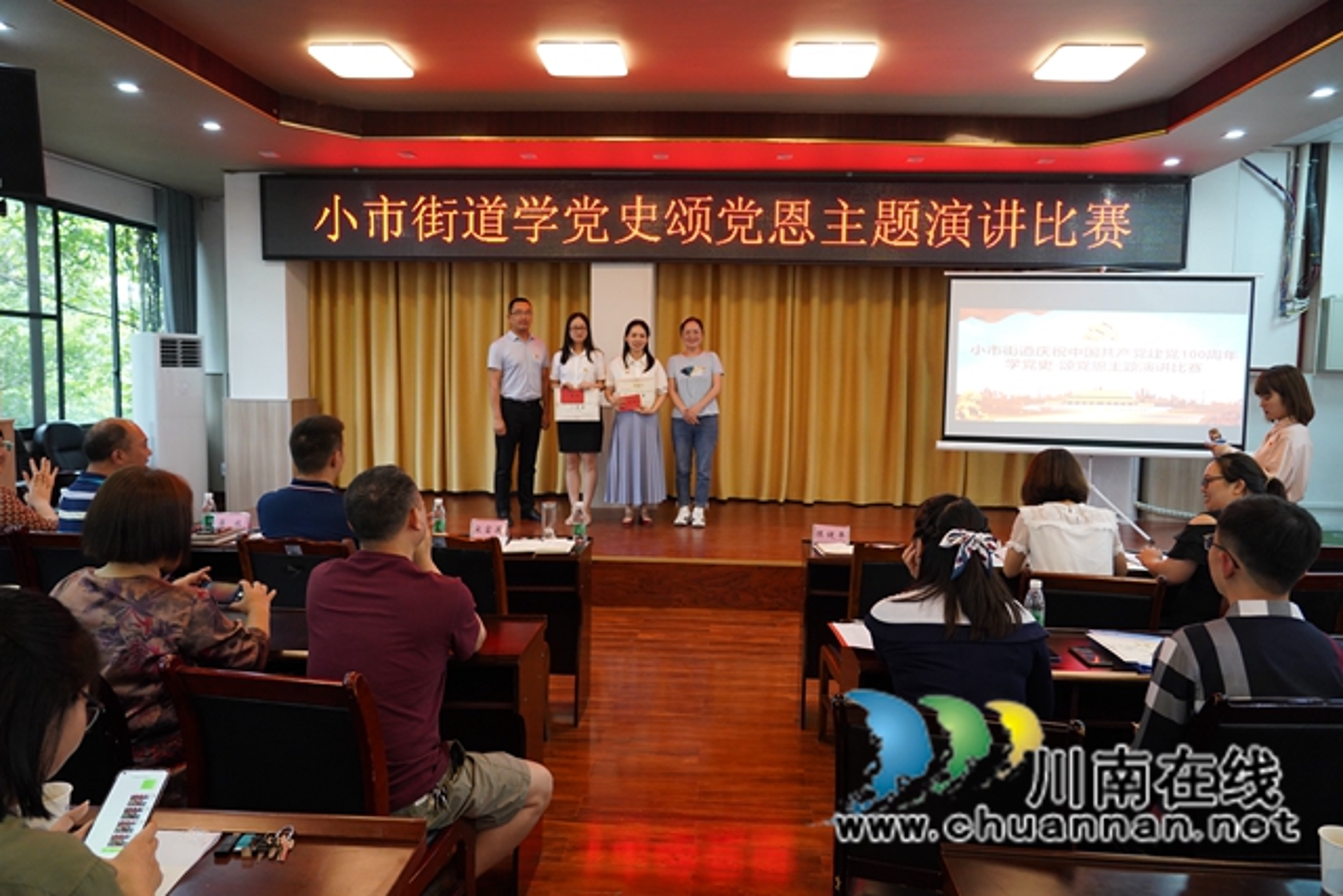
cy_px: 448
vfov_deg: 53.2
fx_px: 895
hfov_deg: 73.7
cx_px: 672
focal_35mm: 24
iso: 3200
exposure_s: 1/160
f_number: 4
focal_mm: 24
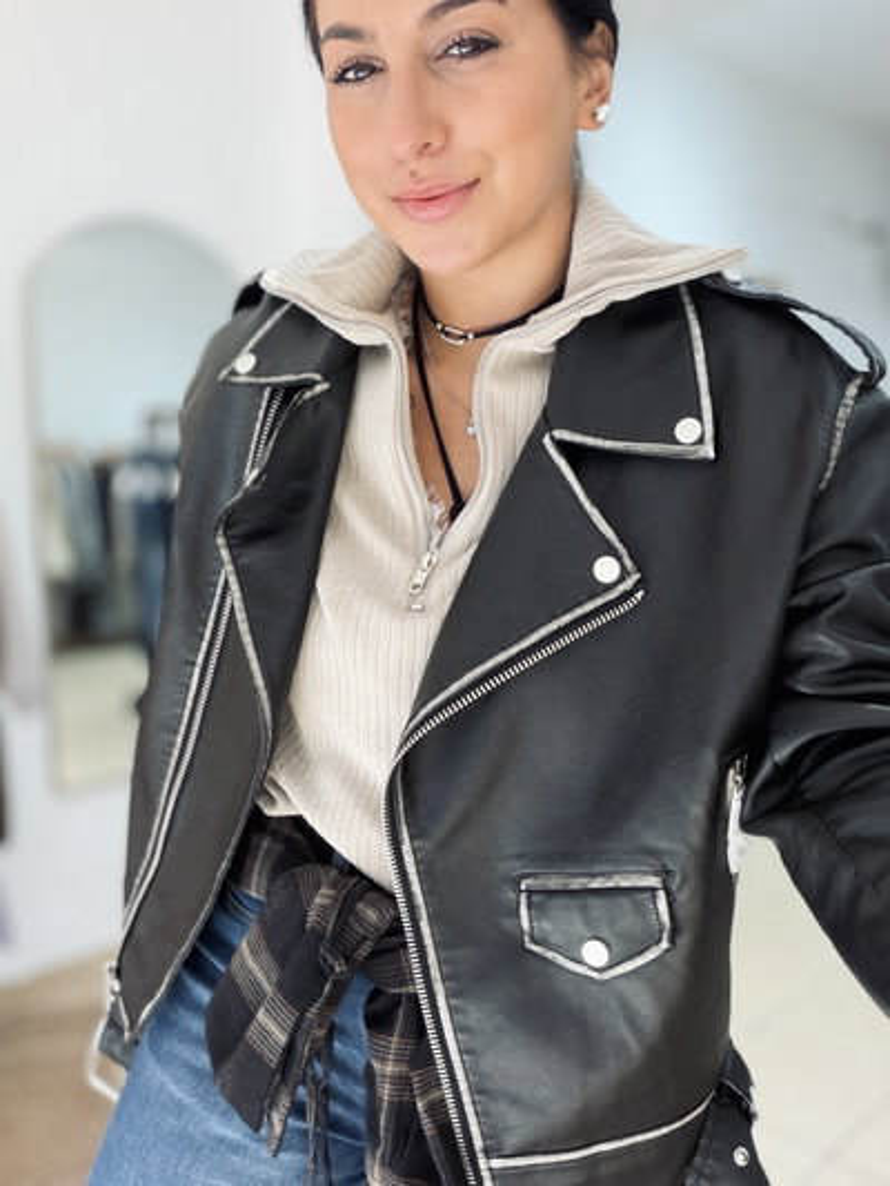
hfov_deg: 46.8
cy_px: 593
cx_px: 445
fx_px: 1028
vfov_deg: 60.0
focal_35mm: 30
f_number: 1.9
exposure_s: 1/111
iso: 80
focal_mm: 2.71
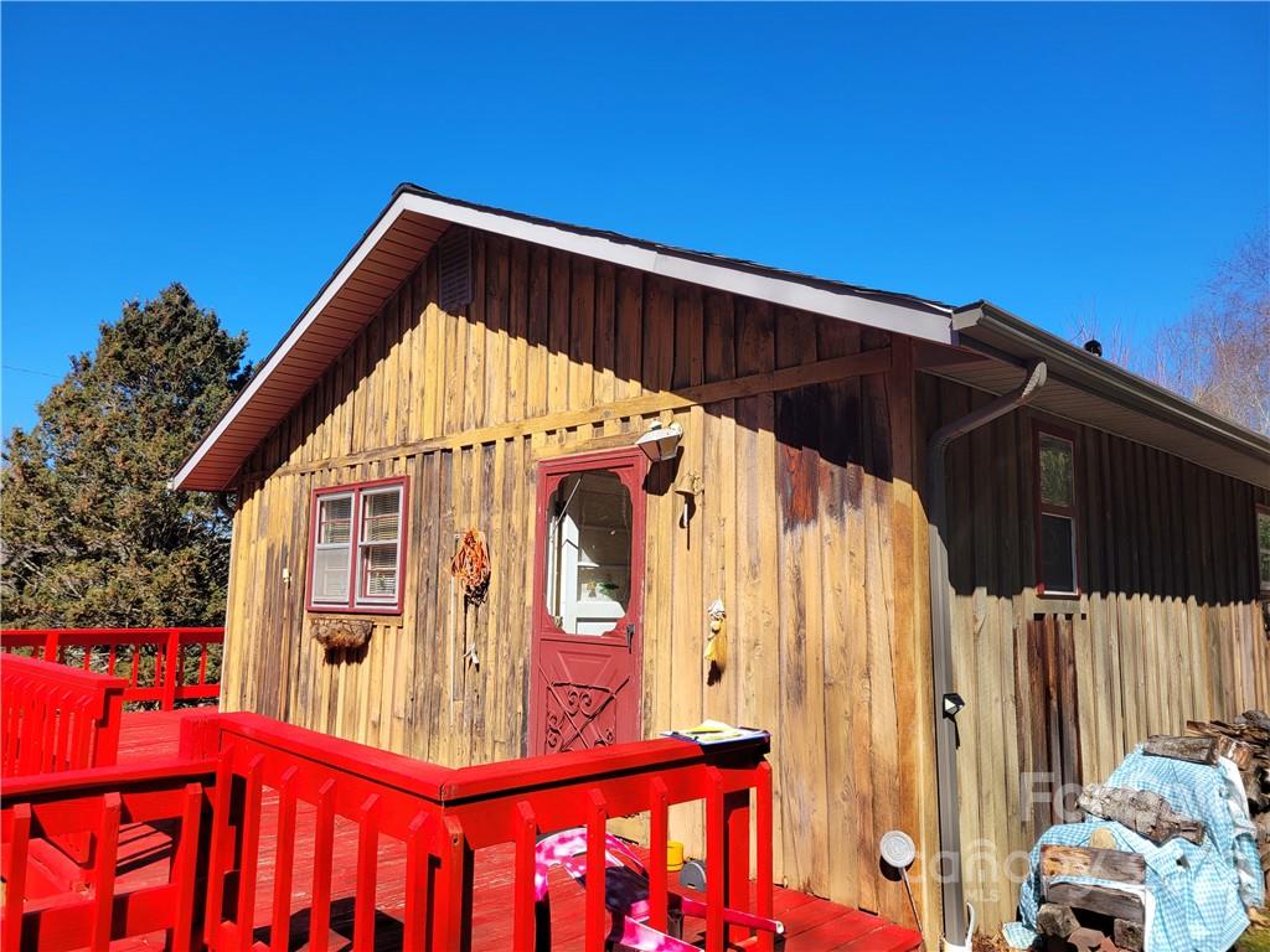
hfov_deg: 67.3
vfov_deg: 53.1
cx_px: 635
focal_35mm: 26
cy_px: 476
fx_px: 954
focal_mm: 5.4
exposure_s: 1/1563
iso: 40
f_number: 1.8
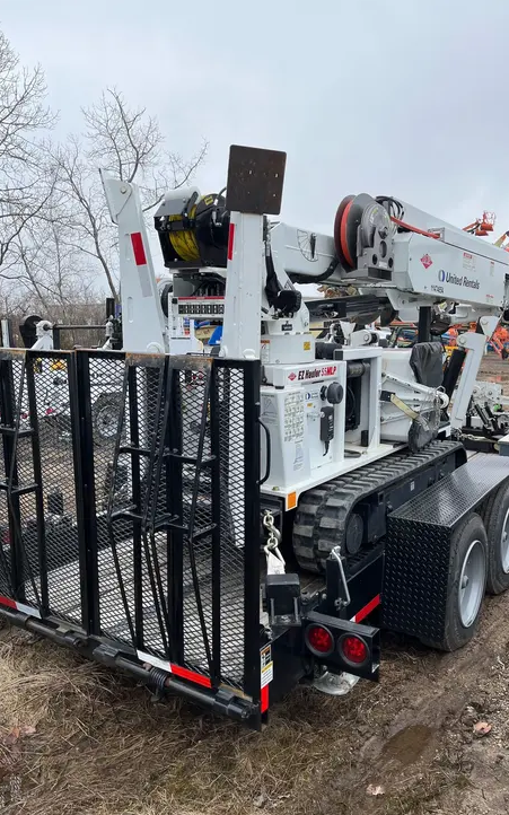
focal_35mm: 28
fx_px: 622
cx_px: 272
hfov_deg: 44.5
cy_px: 410
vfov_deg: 66.5
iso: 50
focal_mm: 5.1
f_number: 1.6
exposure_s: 1/2222
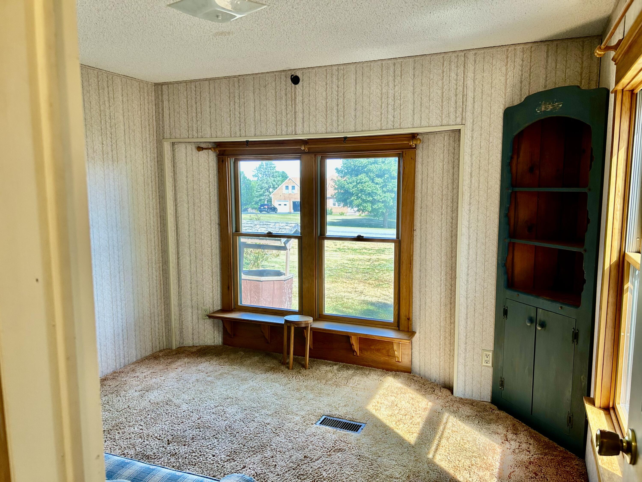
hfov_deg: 67.3
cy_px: 241
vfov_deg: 53.1
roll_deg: +0.4
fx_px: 482
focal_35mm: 26
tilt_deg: -7.6
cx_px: 321
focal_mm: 5.7
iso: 64
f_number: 1.5
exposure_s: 1/120
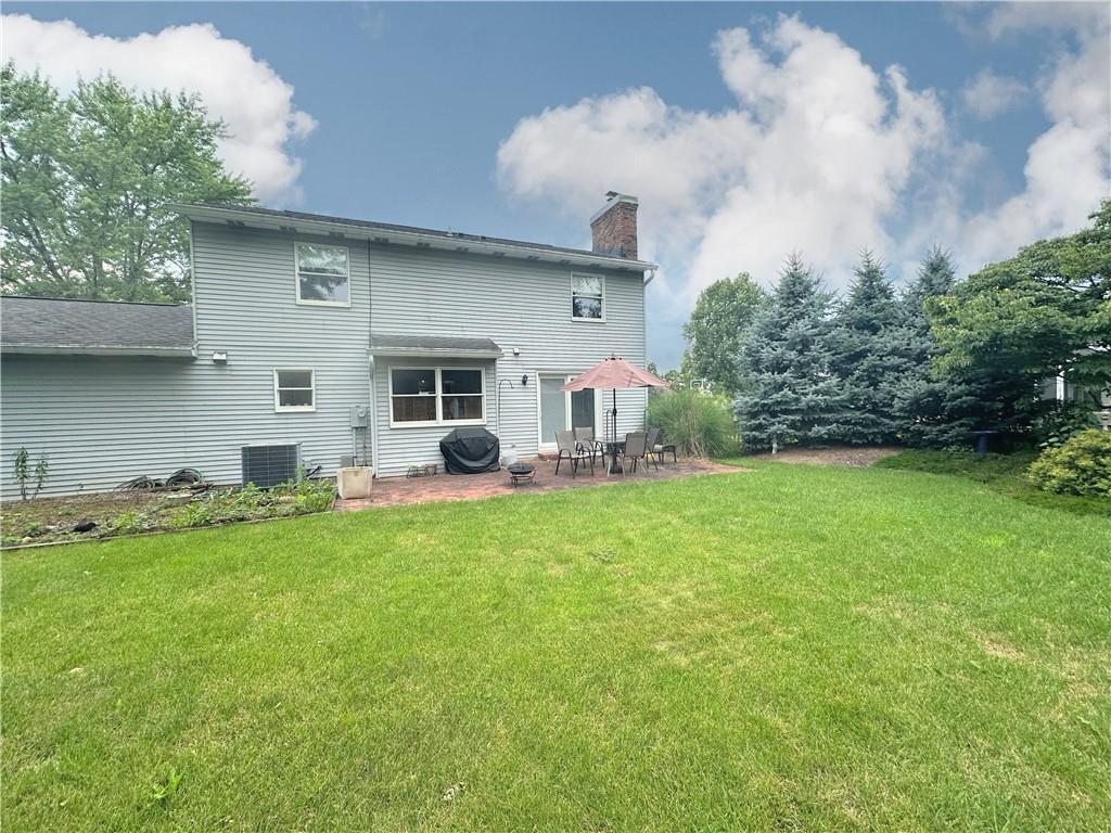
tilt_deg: -0.7
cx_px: 556
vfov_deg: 85.7
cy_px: 416
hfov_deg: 102.1
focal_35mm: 14
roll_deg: +1.2
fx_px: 449
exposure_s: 1/471
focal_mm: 2.22
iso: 40
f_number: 2.2
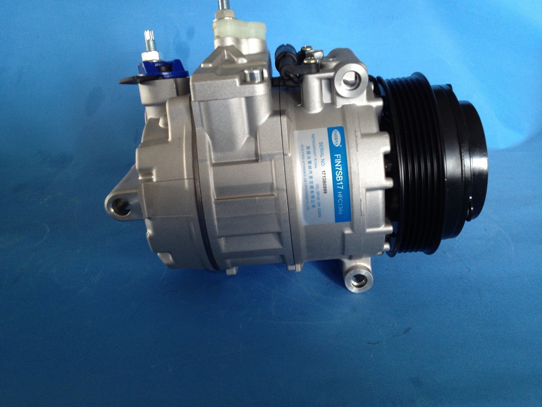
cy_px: 204
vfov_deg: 40.7
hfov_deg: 52.6
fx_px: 548
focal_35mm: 35
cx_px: 271
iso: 100
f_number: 2.4
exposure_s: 1/20
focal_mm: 4.28
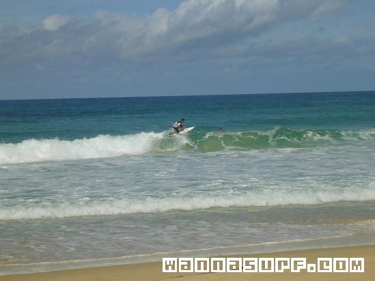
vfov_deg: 12.9
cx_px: 188
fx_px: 1246
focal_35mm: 115
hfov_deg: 17.1
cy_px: 140
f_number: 4.9
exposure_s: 1/862
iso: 50
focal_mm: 17.4
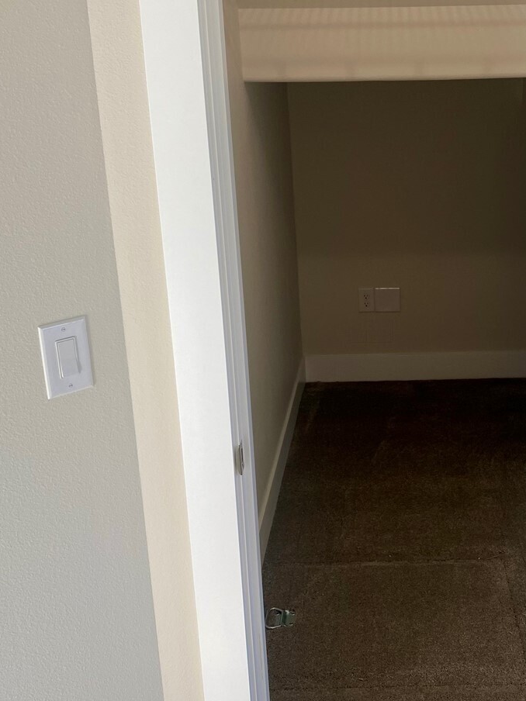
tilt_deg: -17.0
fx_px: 932
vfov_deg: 41.2
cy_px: 341
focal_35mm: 46
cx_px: 407
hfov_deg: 30.9
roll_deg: +1.3
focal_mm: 4.25
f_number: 1.8
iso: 32
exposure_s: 1/120
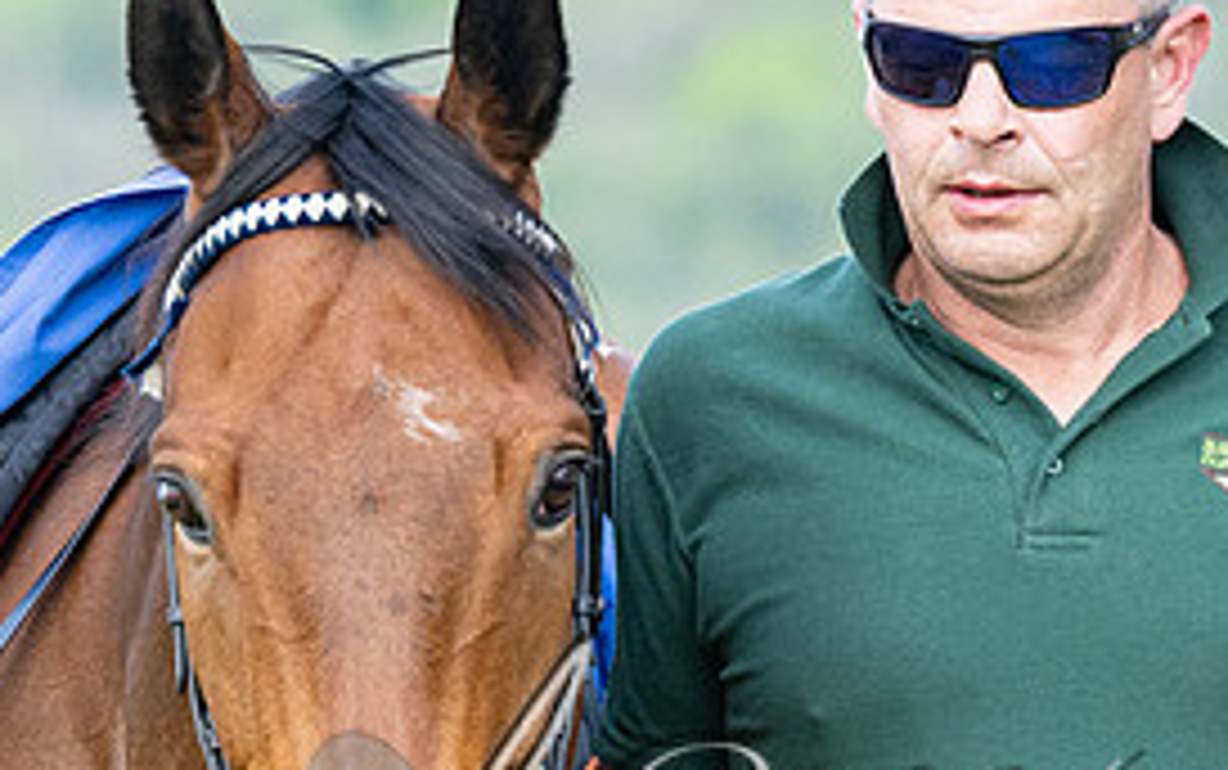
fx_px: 20695
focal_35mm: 618
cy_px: 257
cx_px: 266
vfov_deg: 2.1
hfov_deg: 3.4
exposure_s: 1/1000
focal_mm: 130
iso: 400
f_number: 4
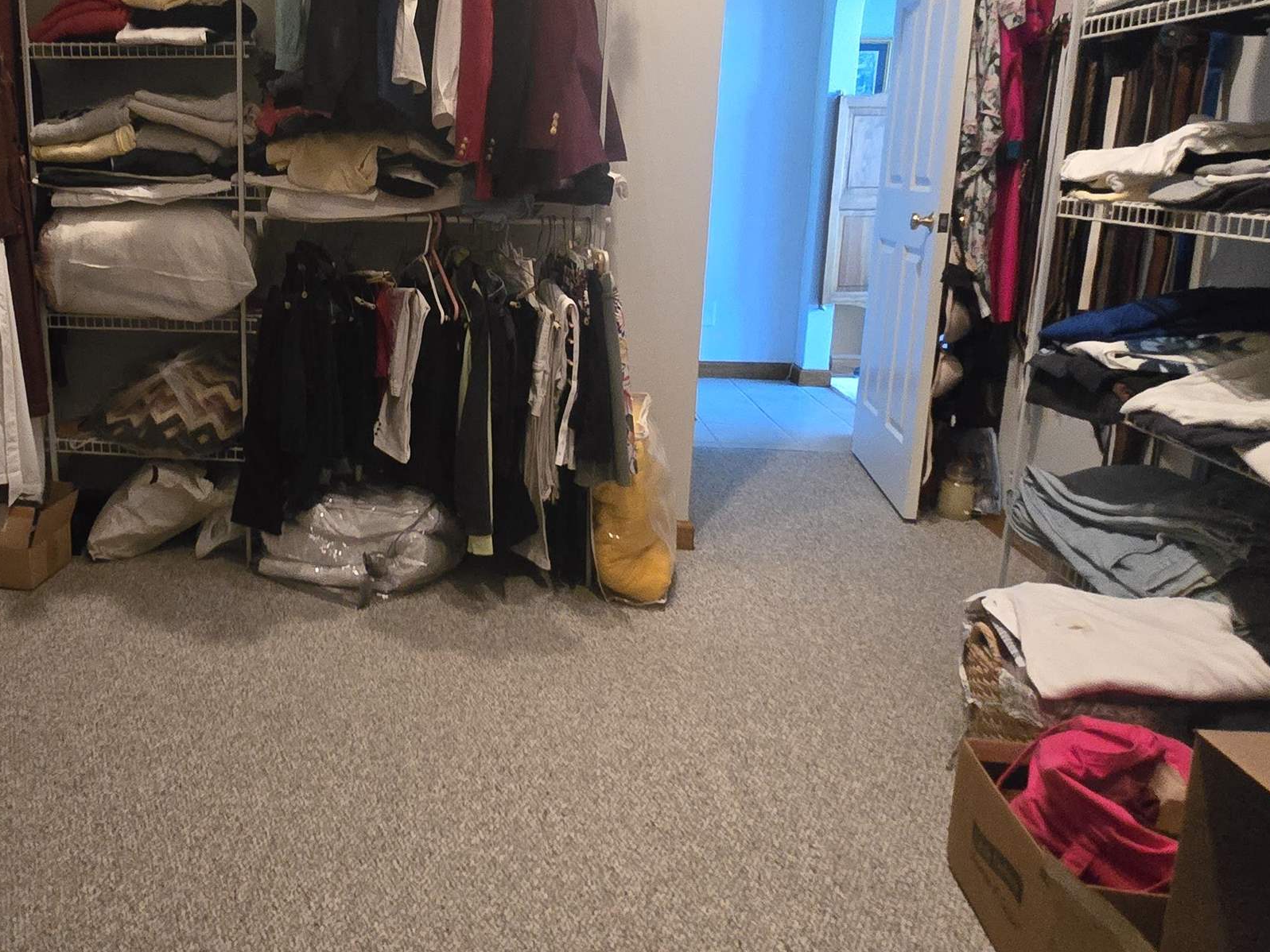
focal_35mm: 25
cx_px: 352
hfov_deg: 66.0
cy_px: 342
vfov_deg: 54.1
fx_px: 917
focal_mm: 2.2
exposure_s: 1/60
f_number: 2.2
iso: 1600
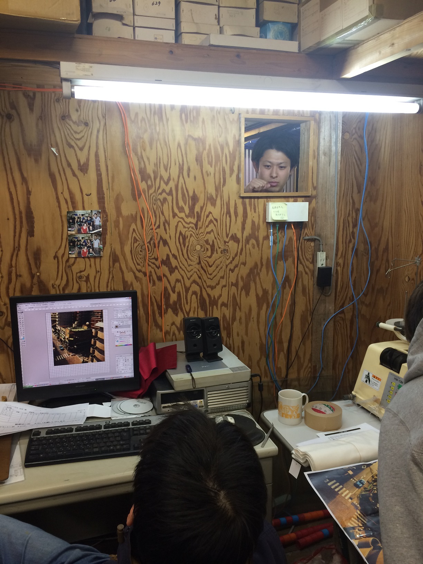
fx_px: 489
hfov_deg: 46.8
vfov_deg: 60.0
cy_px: 282
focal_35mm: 30
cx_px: 212
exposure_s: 1/30
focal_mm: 4.12
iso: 80
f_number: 2.2
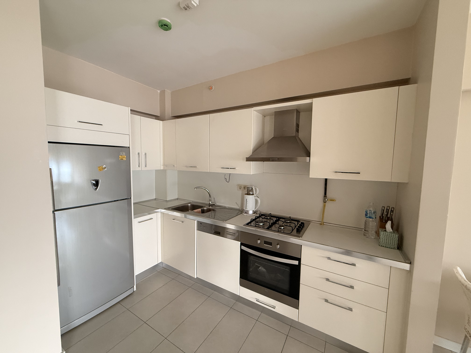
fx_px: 190
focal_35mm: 14
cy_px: 176
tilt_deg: -4.0
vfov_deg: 85.7
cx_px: 236
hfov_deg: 102.1
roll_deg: -0.8
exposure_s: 1/60
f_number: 2.2
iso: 400
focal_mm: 2.22
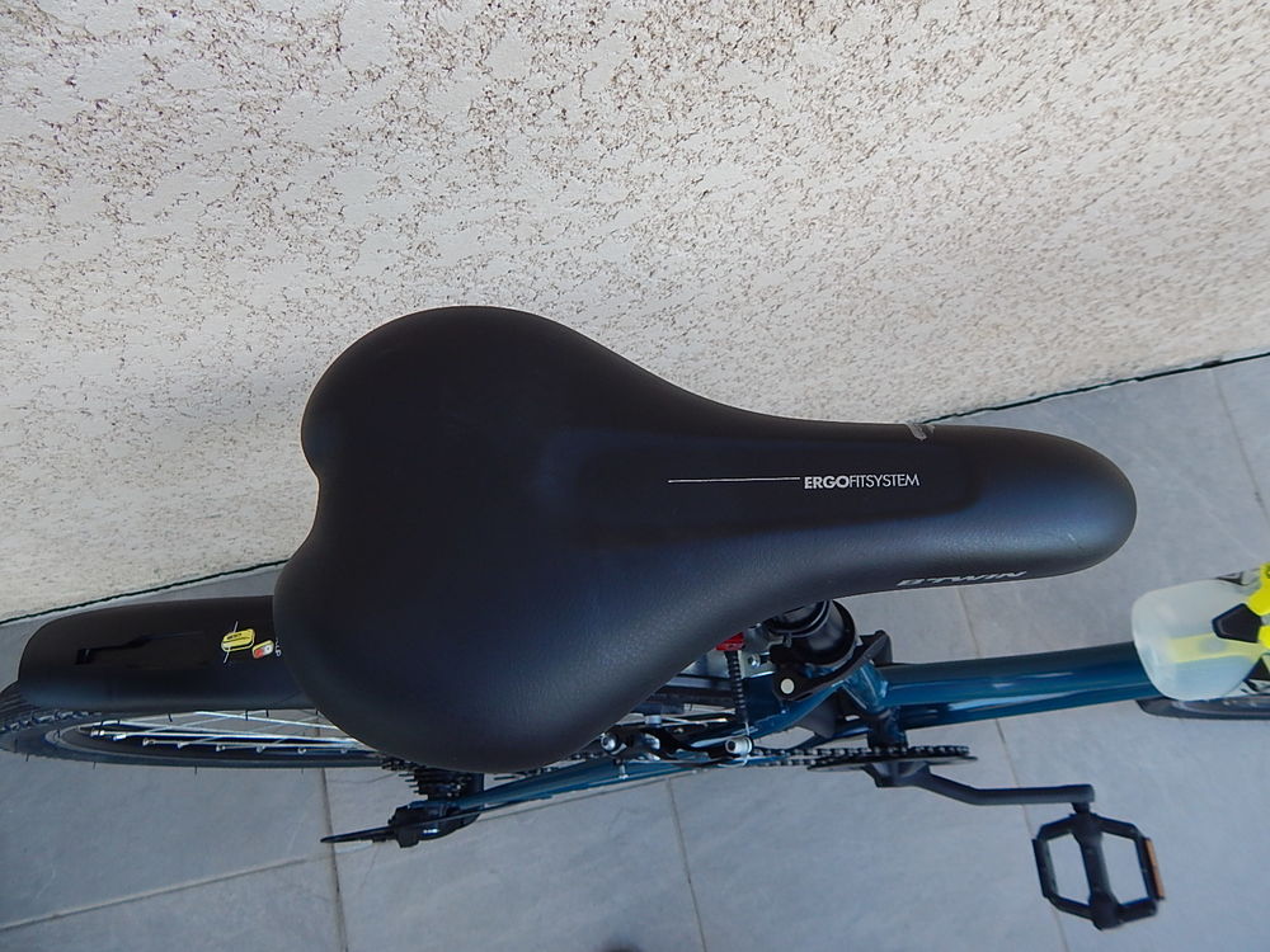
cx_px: 635
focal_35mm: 23
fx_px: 844
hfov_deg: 73.9
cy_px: 476
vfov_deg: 58.9
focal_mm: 4
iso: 125
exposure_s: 1/160
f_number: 3
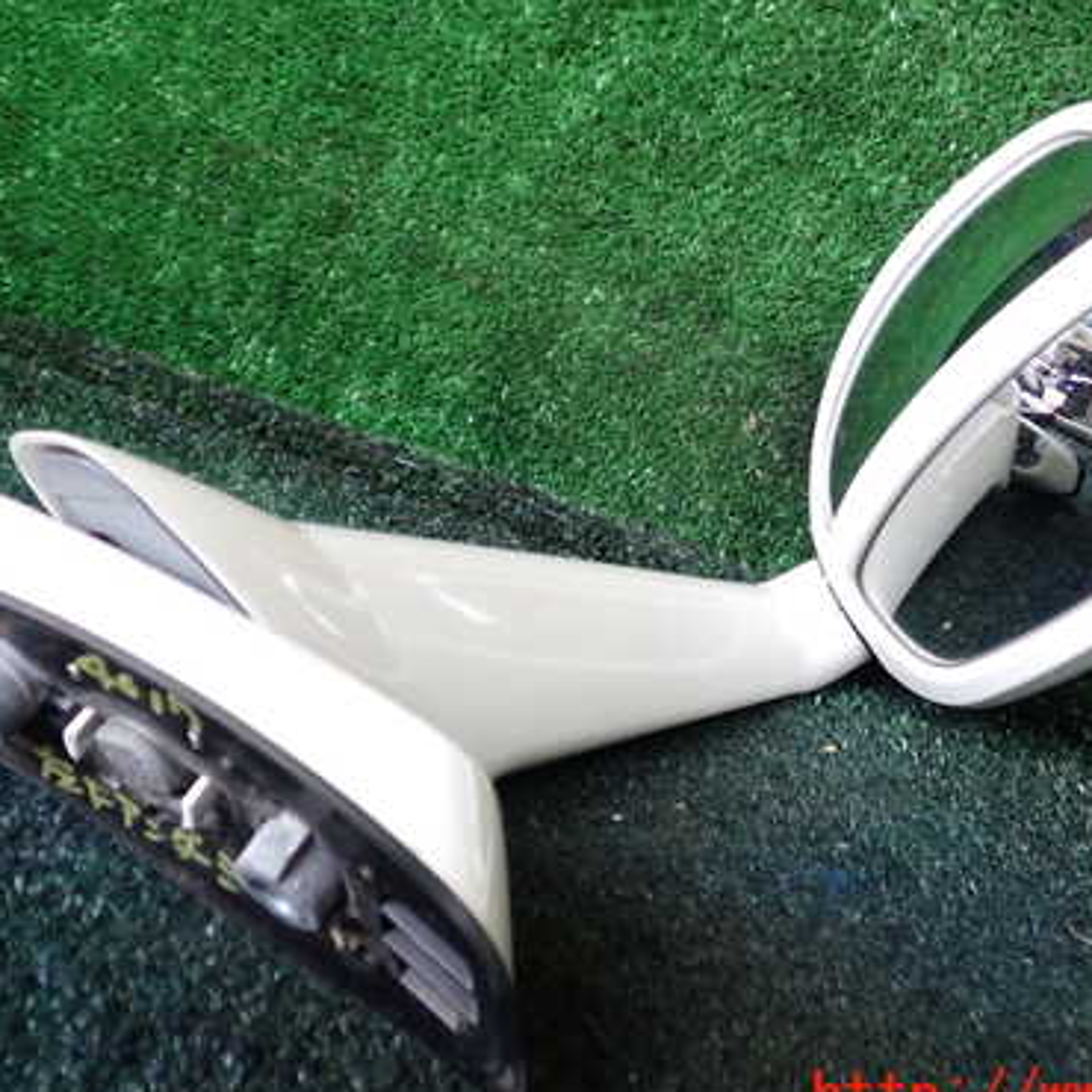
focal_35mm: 43
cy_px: 472
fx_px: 1535
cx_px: 593
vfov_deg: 39.1
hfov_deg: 39.1
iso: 100
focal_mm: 5.4
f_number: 2.3
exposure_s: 1/60
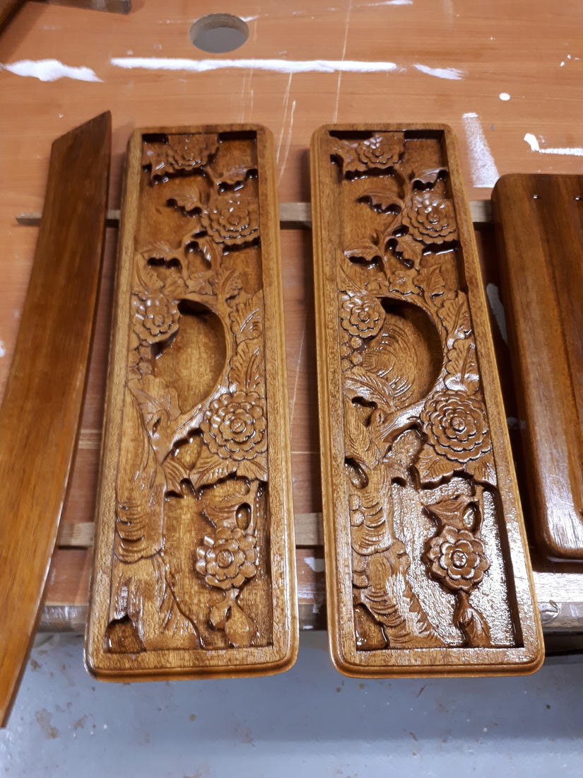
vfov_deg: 65.3
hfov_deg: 51.4
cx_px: 292
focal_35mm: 27
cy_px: 389
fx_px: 606
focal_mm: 3.6
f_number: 1.9
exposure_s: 1/17
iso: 200
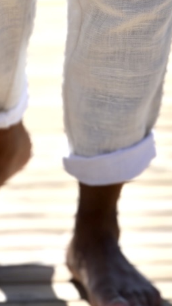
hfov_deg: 3.0
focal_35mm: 409
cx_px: 48
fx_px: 3319
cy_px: -62
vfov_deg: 5.3
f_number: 8
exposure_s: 1/500
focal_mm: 92
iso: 110
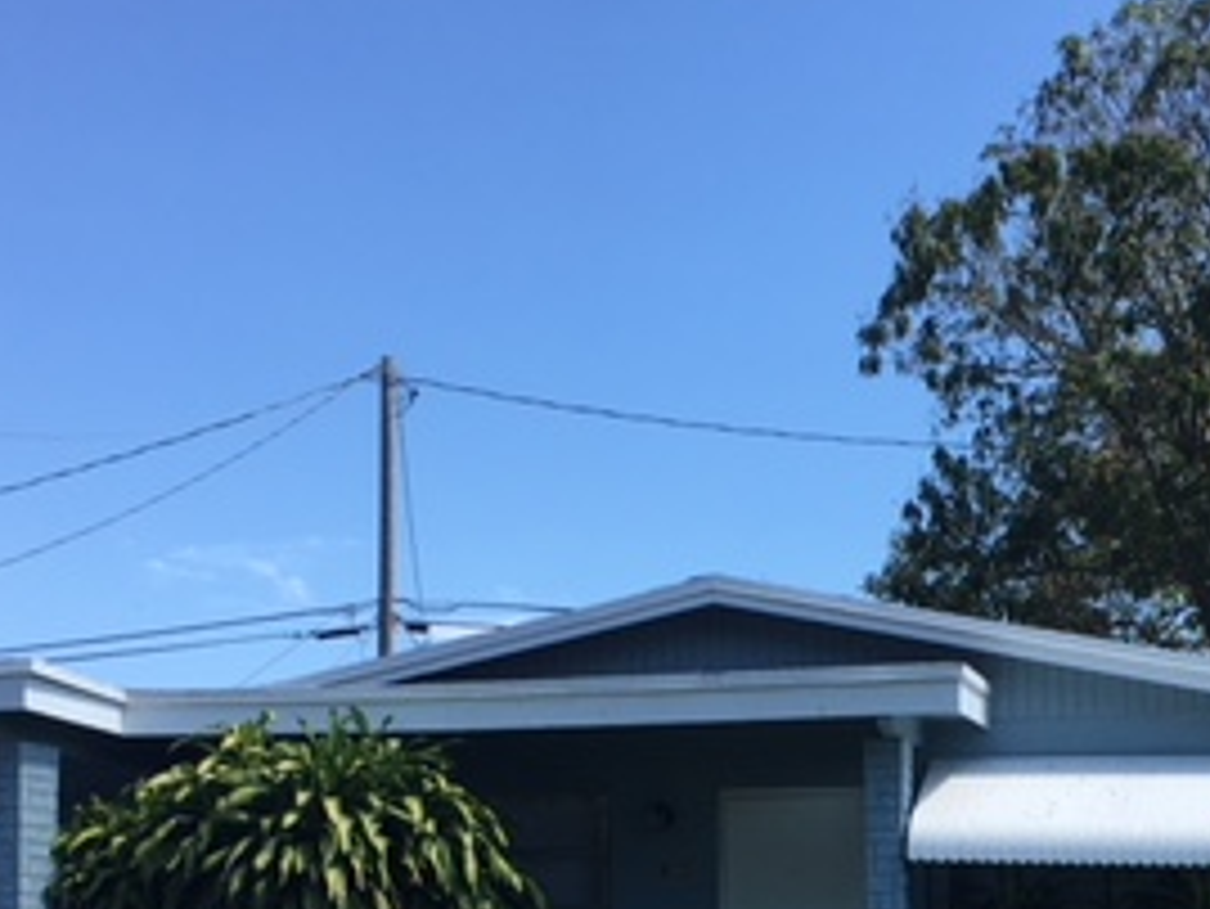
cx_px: 769
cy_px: 904
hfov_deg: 28.0
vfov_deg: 20.6
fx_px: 2413
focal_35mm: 69
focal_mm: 4.15
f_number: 2.2
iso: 25
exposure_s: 1/1040
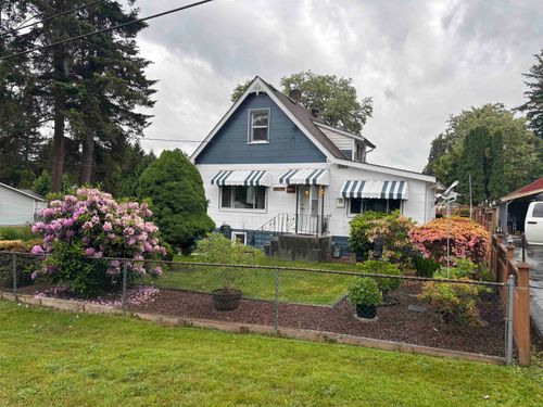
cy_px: 204
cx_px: 272
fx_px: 408
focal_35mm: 26
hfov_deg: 67.3
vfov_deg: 53.1
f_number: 1.6
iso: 50
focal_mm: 5.96
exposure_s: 1/531
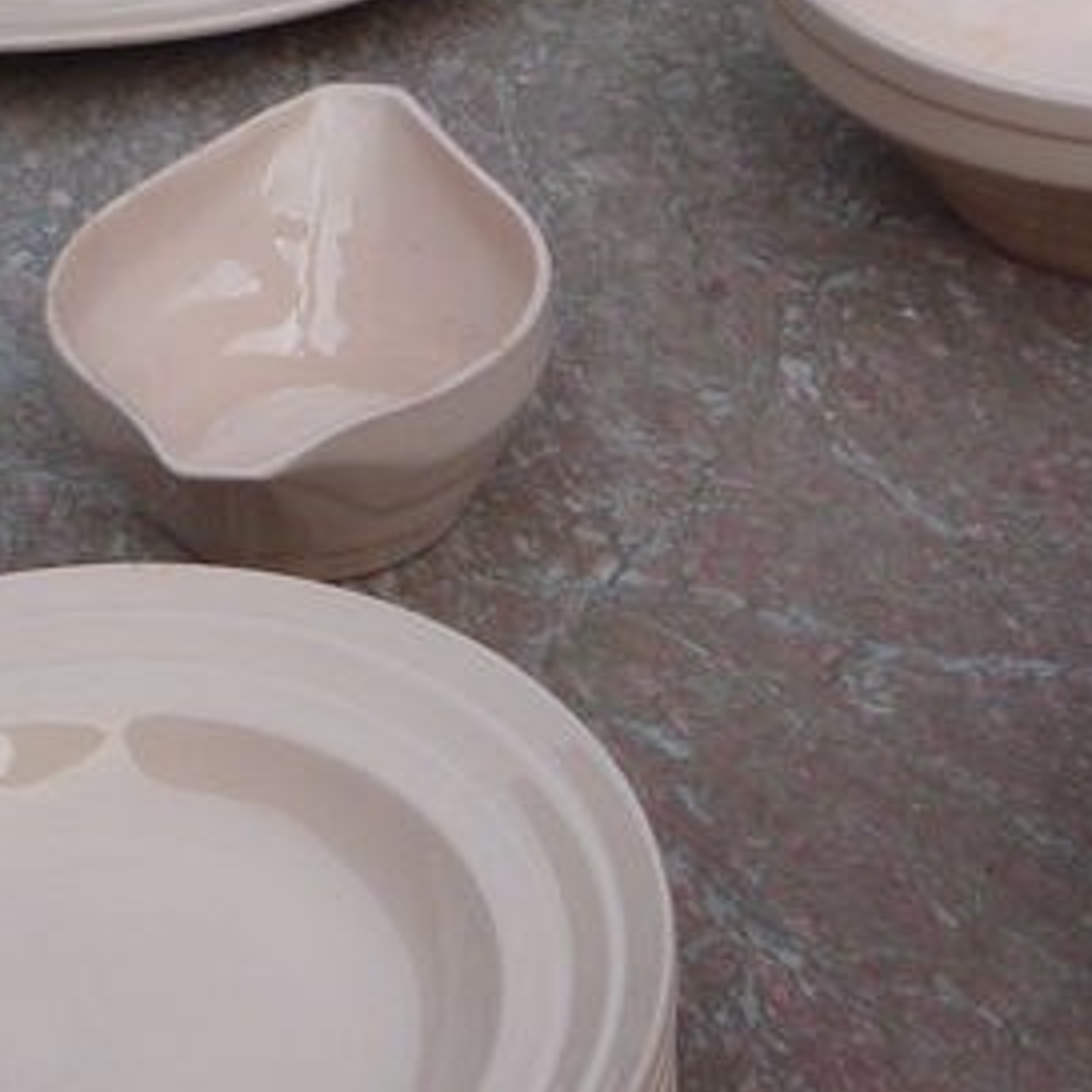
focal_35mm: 97
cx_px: 640
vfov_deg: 17.9
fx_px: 3462
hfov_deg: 17.9
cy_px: 608
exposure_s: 1/250
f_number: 4
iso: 100
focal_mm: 5.2
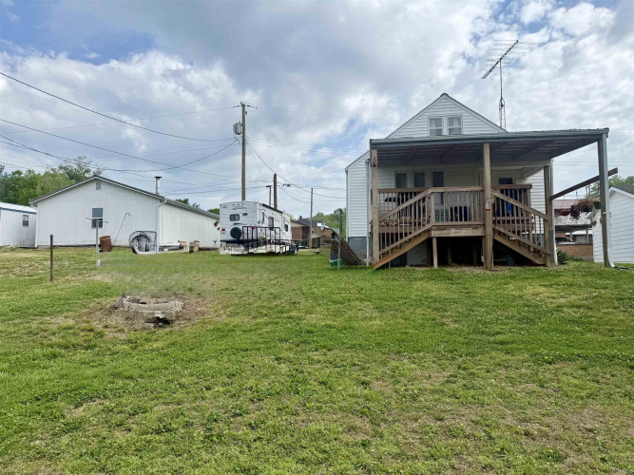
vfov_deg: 56.8
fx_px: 439
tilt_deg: +4.5
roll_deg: +0.8
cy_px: 238
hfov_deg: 71.6
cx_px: 317
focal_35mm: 24
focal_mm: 6.76
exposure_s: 1/5319
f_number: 1.78
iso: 80
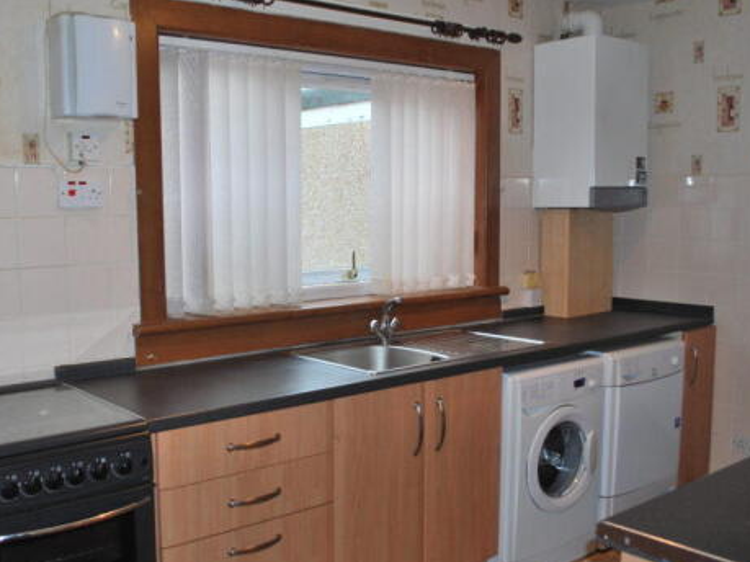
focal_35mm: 37
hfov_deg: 49.7
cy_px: 303
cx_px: 283
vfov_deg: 38.6
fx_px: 801
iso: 200
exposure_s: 1/60
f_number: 3.5
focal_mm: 18
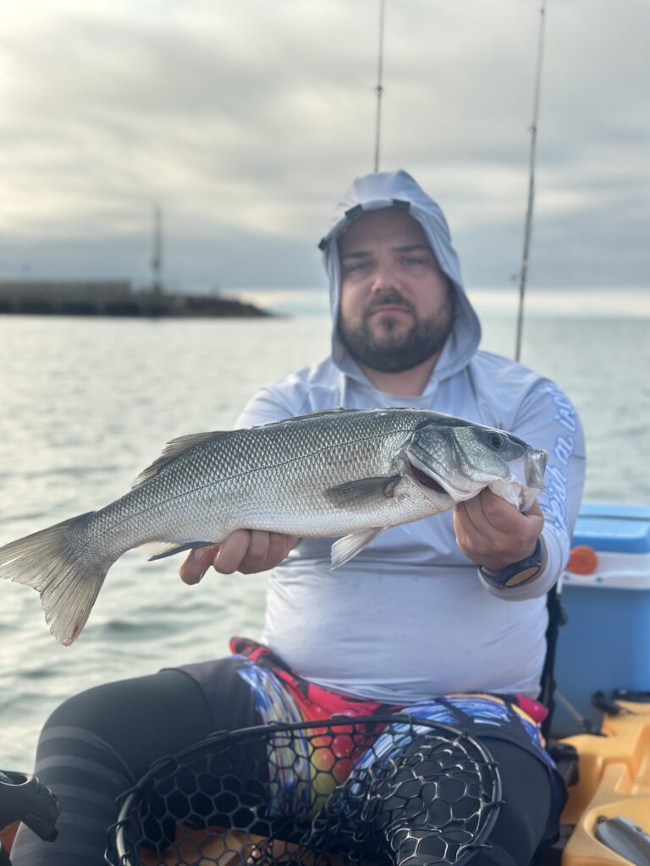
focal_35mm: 48
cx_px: 325
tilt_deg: -3.3
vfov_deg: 39.7
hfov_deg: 30.3
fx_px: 1202
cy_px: 433
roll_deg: -1.4
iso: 100
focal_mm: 6.86
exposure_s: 1/2976
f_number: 1.78
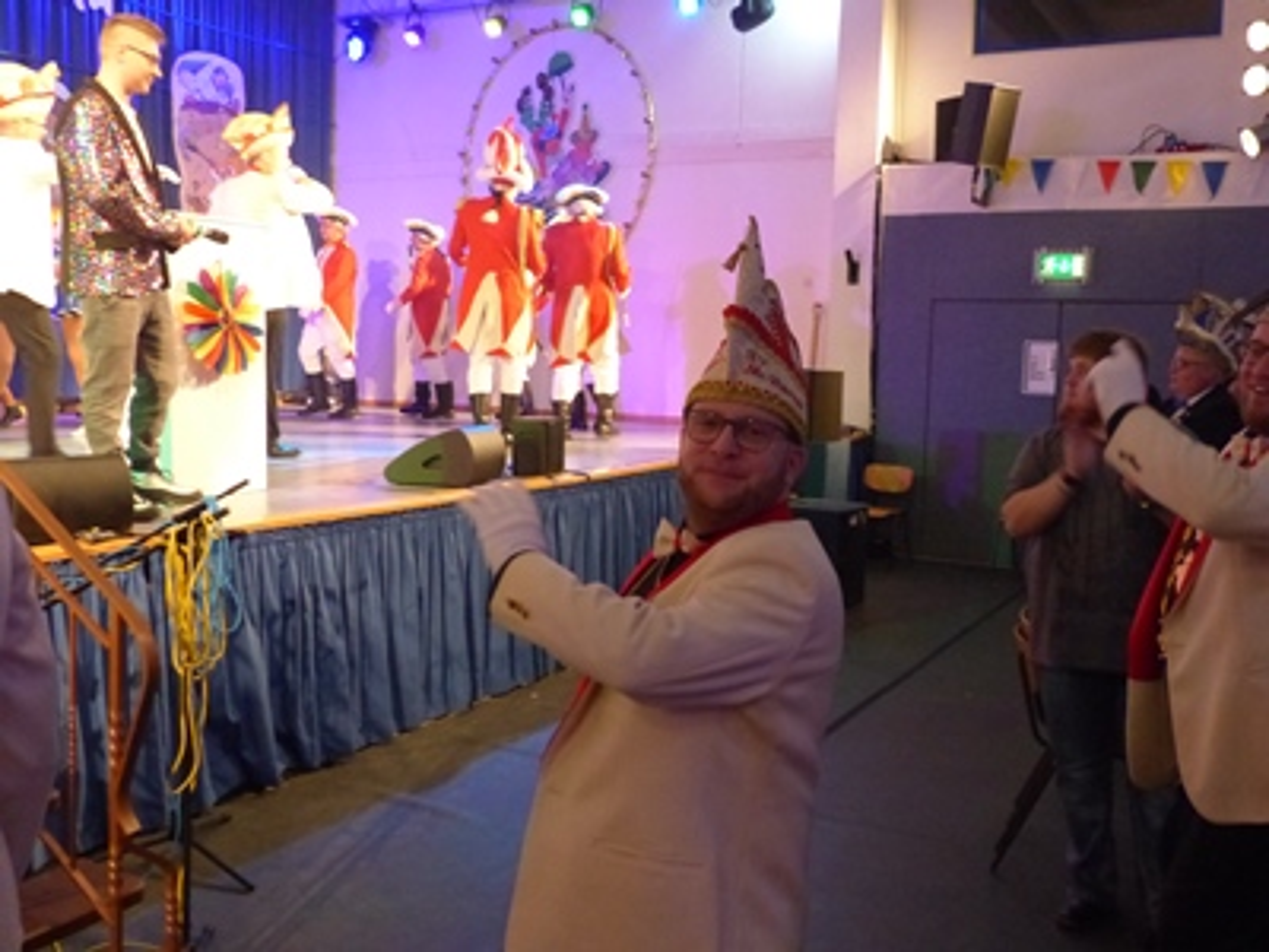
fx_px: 1246
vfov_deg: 41.8
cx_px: 634
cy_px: 476
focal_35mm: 34
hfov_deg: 54.0
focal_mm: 6.2
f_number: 2.8
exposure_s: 1/80
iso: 800
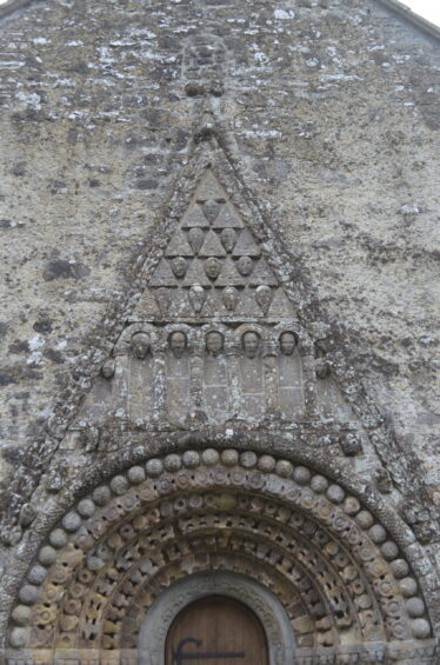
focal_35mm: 39
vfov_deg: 49.6
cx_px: 220
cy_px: 332
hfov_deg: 34.0
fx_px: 718
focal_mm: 26
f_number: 5.6
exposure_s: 1/125
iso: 320
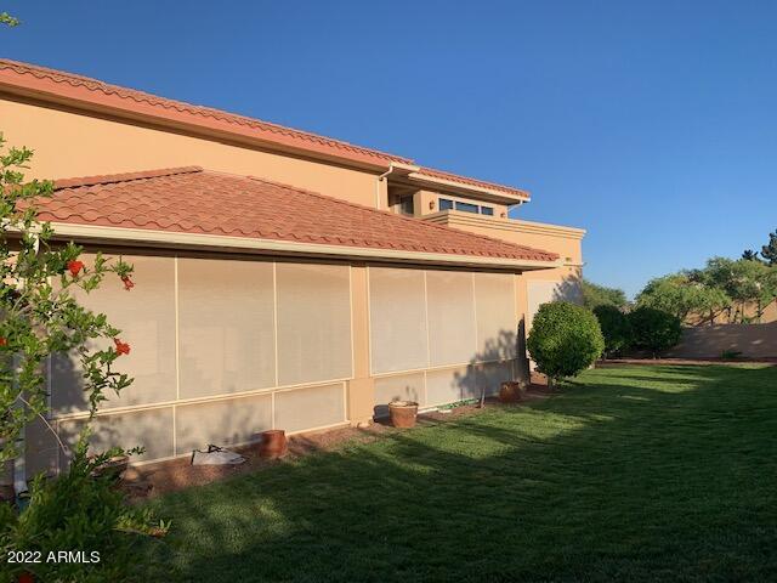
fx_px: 584
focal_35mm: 26
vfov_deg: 53.1
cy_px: 292
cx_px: 388
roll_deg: +2.0
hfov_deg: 67.3
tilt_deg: +2.6
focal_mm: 4.25
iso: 25
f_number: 1.8
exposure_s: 1/2481
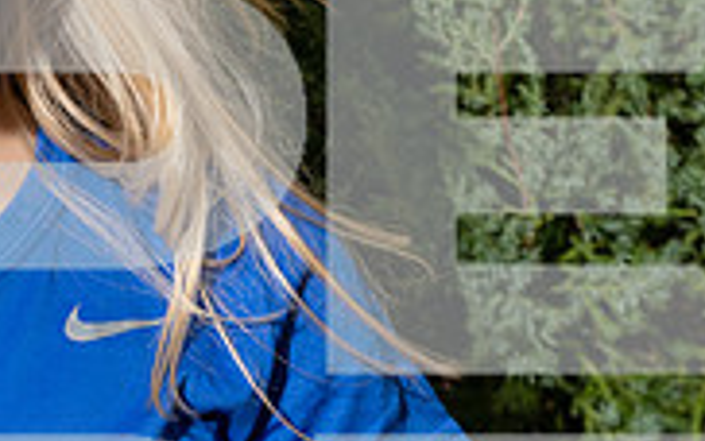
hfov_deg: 15.0
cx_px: -213
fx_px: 2557
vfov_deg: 9.9
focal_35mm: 133
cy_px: 172
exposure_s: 1/250
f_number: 7.1
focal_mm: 41
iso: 200
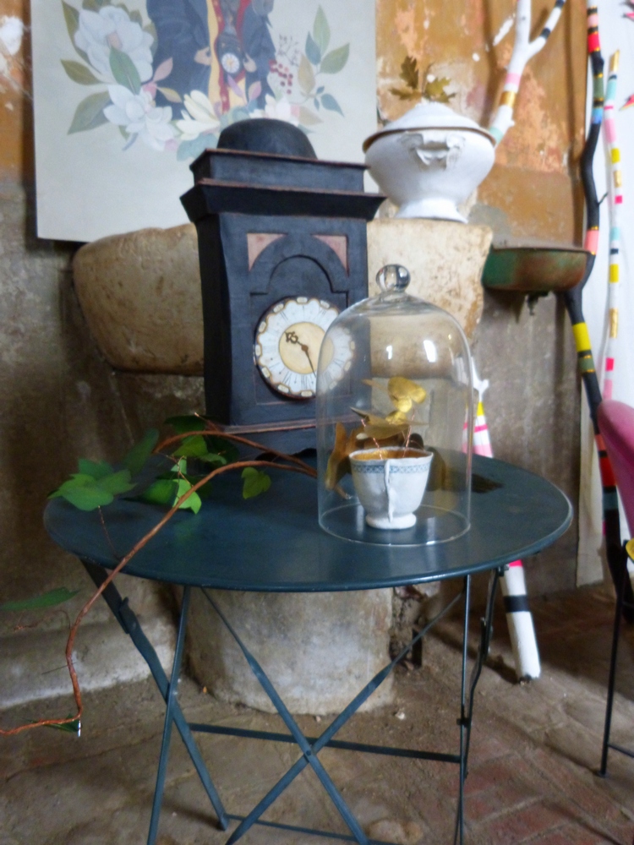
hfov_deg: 54.9
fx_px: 611
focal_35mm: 25
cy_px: 422
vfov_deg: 69.4
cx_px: 317
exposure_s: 1/25
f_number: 2.8
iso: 400
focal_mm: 4.5
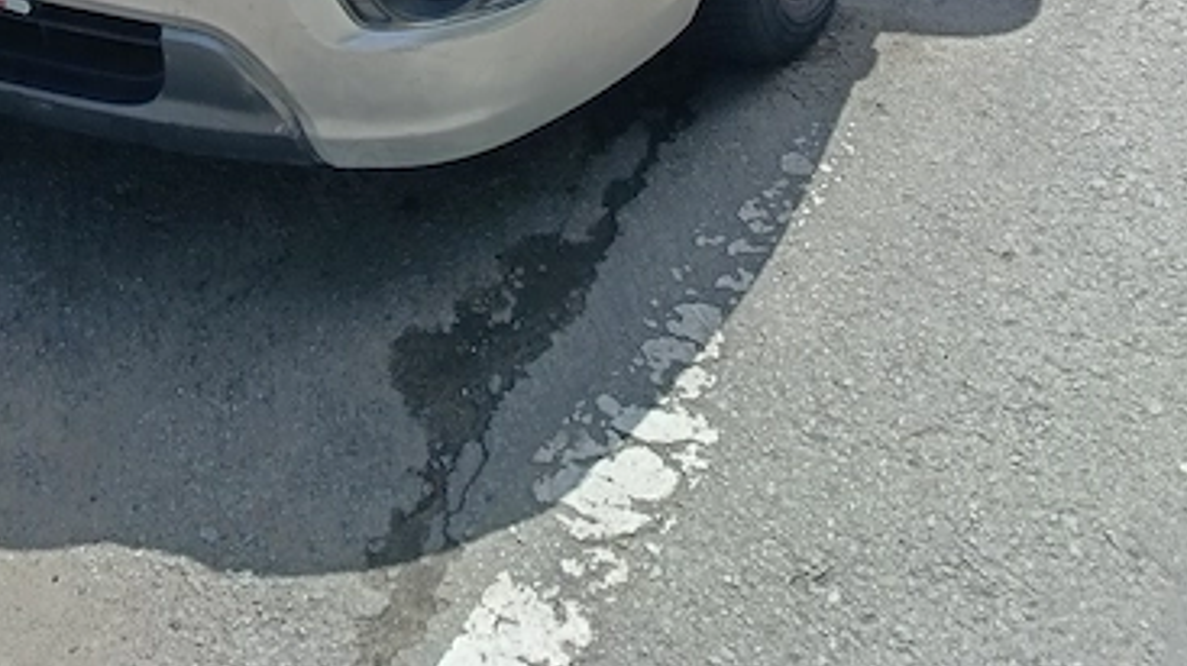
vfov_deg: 16.8
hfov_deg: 36.3
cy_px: -592
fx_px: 1793
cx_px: 414
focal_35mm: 57
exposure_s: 1/604
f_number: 1.75
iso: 101
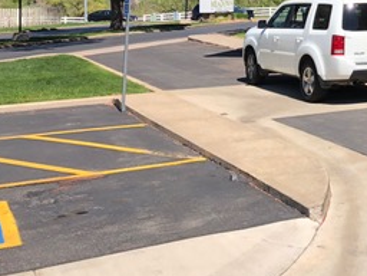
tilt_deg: +2.7
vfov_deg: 20.3
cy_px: -4
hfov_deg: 24.9
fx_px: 742
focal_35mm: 70
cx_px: 449
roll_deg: -0.1
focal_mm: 4
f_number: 1.8
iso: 20
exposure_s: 1/1021
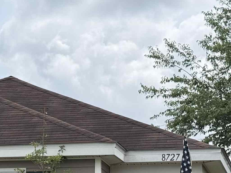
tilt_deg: +4.8
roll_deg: -0.9
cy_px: 220
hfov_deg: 13.4
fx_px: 961
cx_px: -40
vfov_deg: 10.1
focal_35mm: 144
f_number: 1.78
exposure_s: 1/4098
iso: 80
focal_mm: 6.76
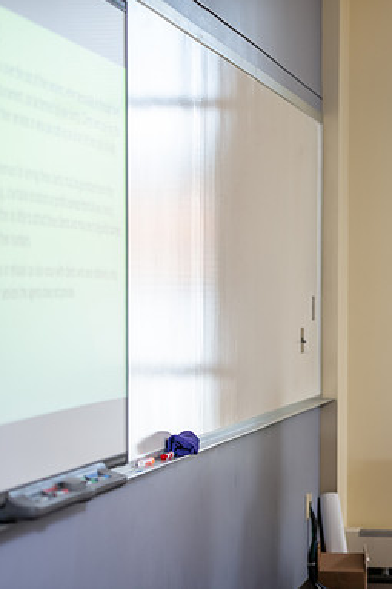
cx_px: 415
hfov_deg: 9.4
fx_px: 2354
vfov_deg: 14.3
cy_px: 293
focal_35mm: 144
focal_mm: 95
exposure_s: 1/200
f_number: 3.5
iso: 500
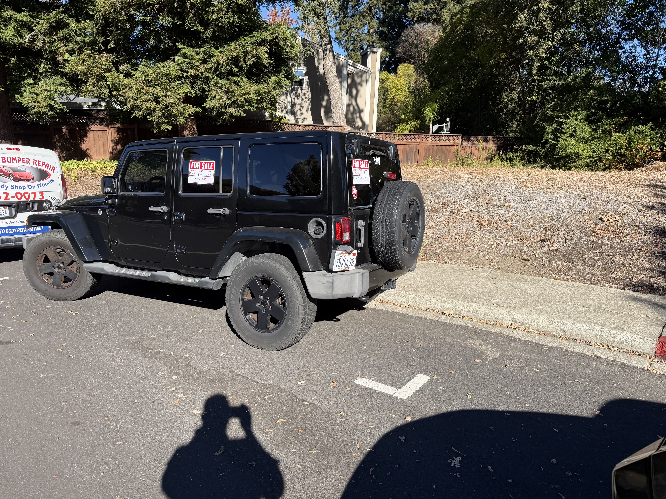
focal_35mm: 24
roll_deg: -2.1
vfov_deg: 56.8
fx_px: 462
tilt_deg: -13.2
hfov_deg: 71.6
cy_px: 250
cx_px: 333
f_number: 1.78
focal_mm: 6.76
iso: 80
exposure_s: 1/2703
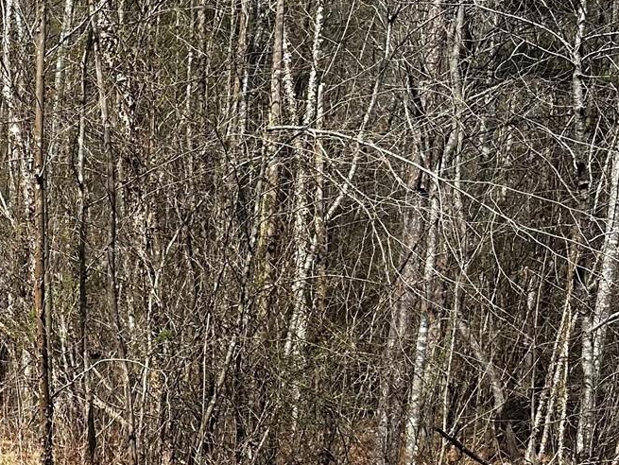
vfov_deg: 19.4
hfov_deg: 22.6
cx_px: -230
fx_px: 1342
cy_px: 388
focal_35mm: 75
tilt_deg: -5.3
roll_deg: -2.2
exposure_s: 1/2882
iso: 80
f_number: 1.78
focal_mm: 6.86
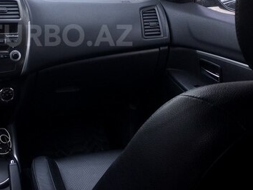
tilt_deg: -11.9
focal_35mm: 54
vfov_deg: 26.5
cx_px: 59
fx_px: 395
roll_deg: -1.5
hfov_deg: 34.7
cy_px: 35
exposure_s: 1/228
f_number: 2.2
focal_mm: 4.15
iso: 32
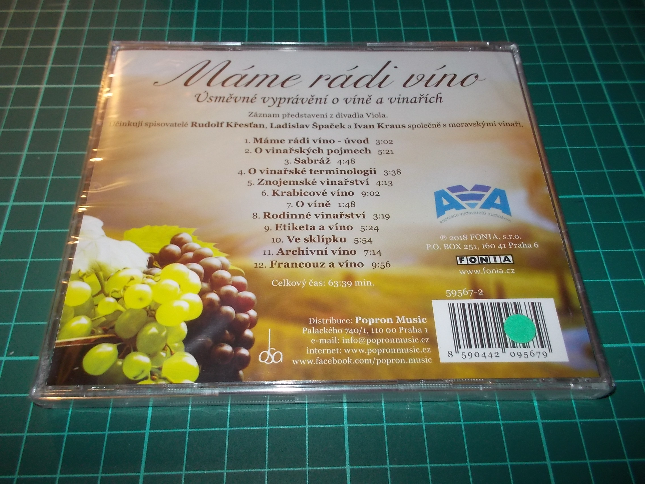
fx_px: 540
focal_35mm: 29
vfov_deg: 48.2
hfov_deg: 61.7
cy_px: 242
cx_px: 322
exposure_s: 1/30
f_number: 3.3
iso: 200
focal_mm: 4.1
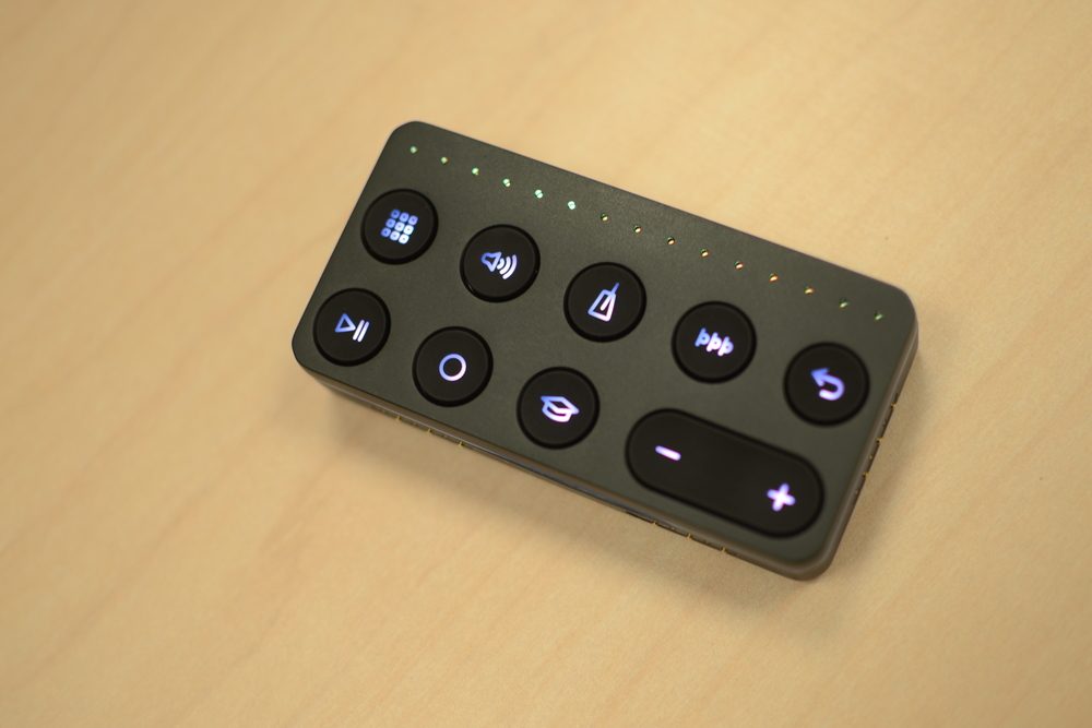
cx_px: 546
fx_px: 1593
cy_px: 364
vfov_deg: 25.8
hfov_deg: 37.8
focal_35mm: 52
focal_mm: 35
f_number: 1.8
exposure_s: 1/100
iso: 125
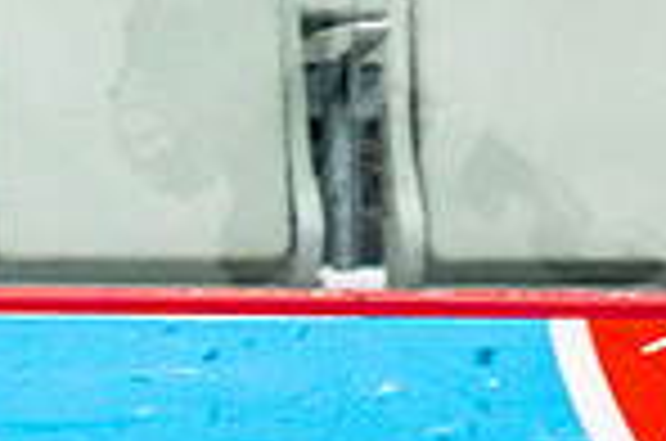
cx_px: 1121
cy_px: 1017
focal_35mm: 1416
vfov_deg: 1.0
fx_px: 26140
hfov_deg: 1.5
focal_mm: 191
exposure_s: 1/1000
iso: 3200
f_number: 2.8
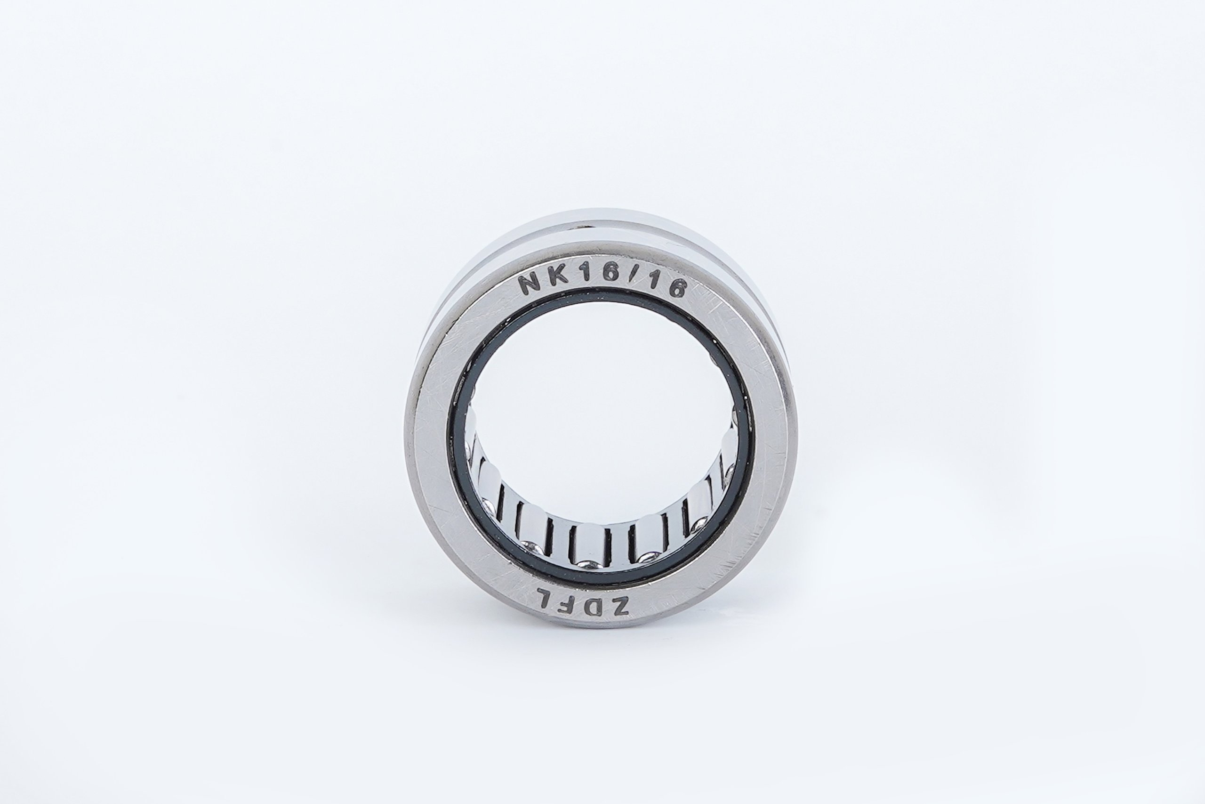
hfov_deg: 39.6
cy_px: 402
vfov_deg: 27.0
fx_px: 1674
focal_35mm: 50
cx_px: 602
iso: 125
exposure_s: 1/125
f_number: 16
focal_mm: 50
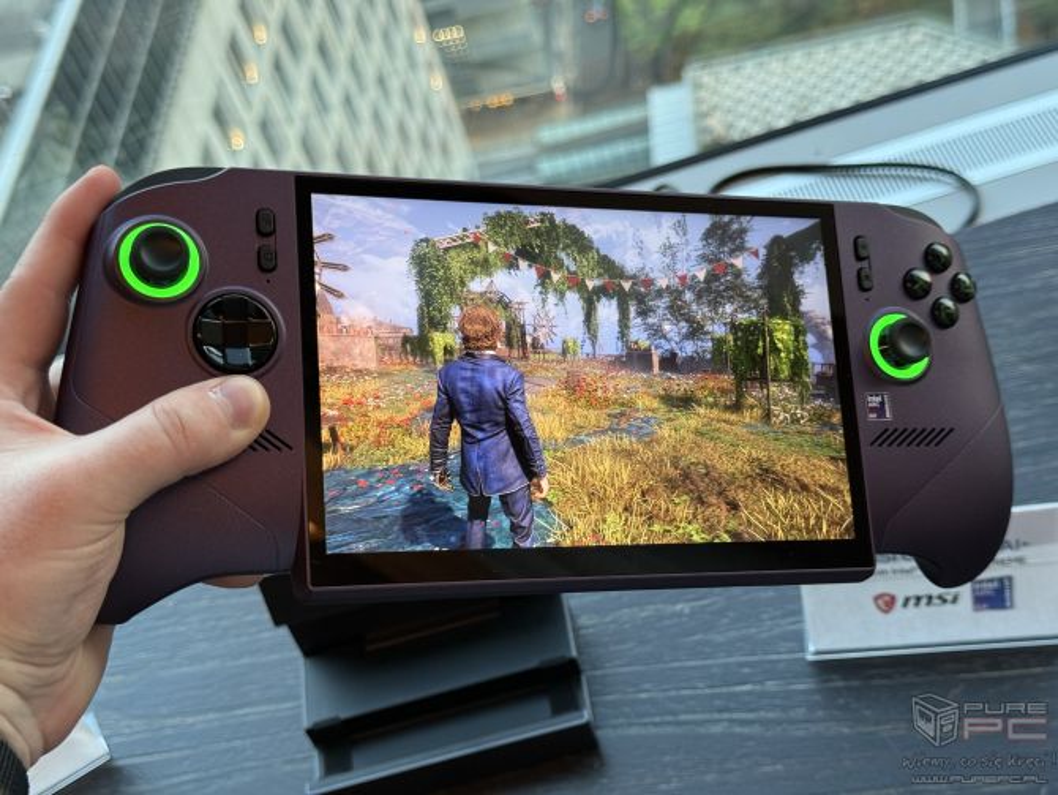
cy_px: 398
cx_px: 529
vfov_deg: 30.3
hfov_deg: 39.6
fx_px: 1468
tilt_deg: -46.4
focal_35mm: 48
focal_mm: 6.76
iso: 125
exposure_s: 1/57
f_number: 1.78
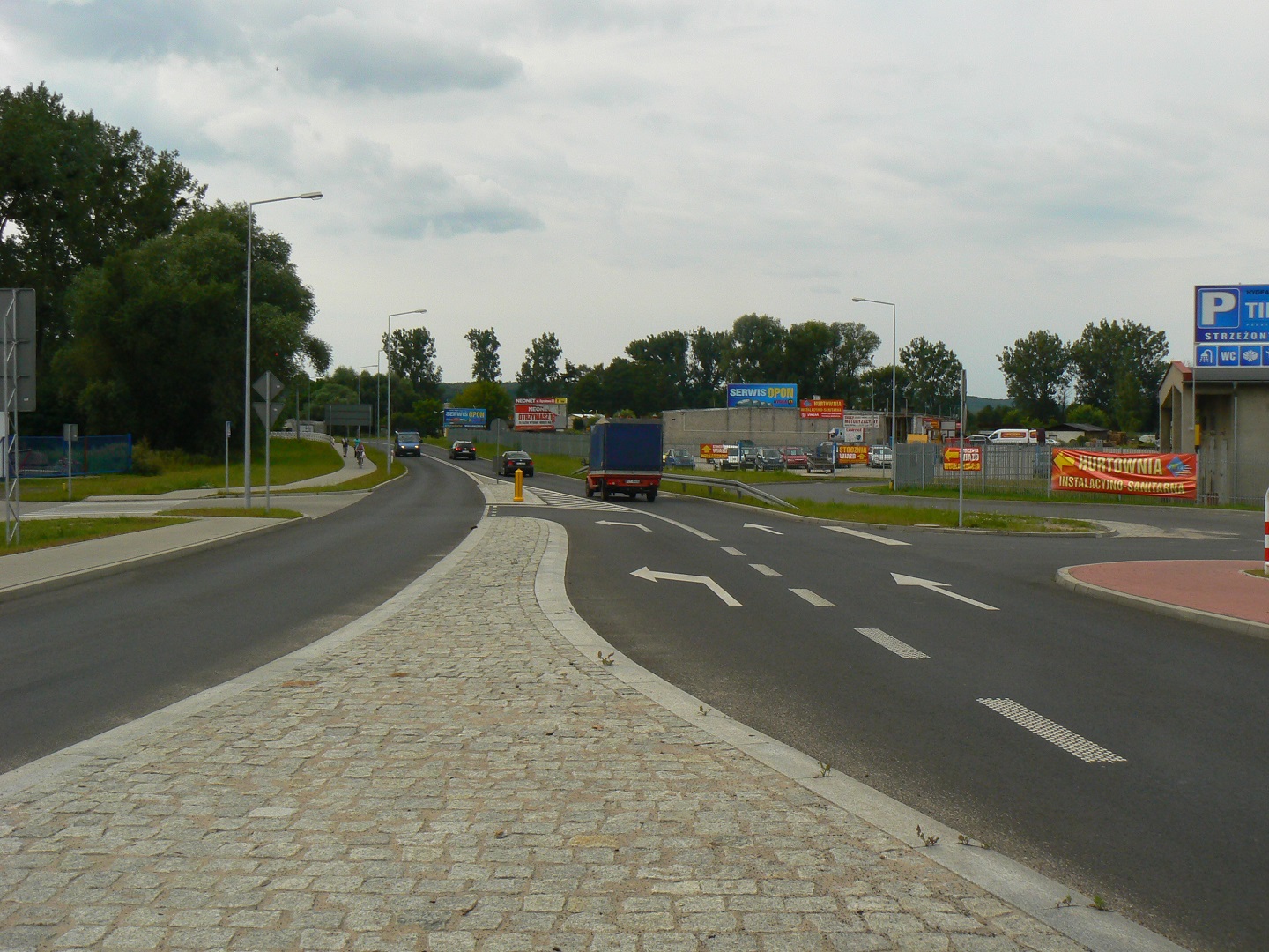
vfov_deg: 39.7
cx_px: 634
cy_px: 476
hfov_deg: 51.4
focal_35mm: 36
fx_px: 1320
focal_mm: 6
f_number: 6.3
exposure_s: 1/400
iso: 100
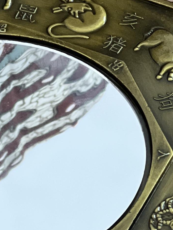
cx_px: -47
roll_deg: +1.5
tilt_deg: -44.1
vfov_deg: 6.0
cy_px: 94
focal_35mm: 330
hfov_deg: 4.5
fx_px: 2198
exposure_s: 1/30
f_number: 2.8
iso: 400
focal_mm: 9
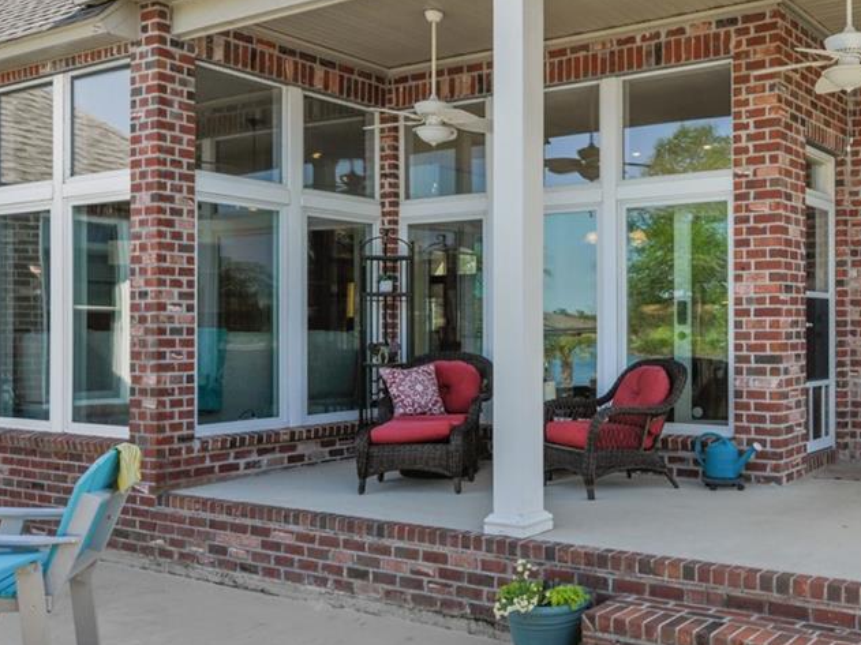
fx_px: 970
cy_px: 318
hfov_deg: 46.6
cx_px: 619
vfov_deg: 36.8
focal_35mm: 39
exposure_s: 1/250
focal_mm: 25
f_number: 11
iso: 400
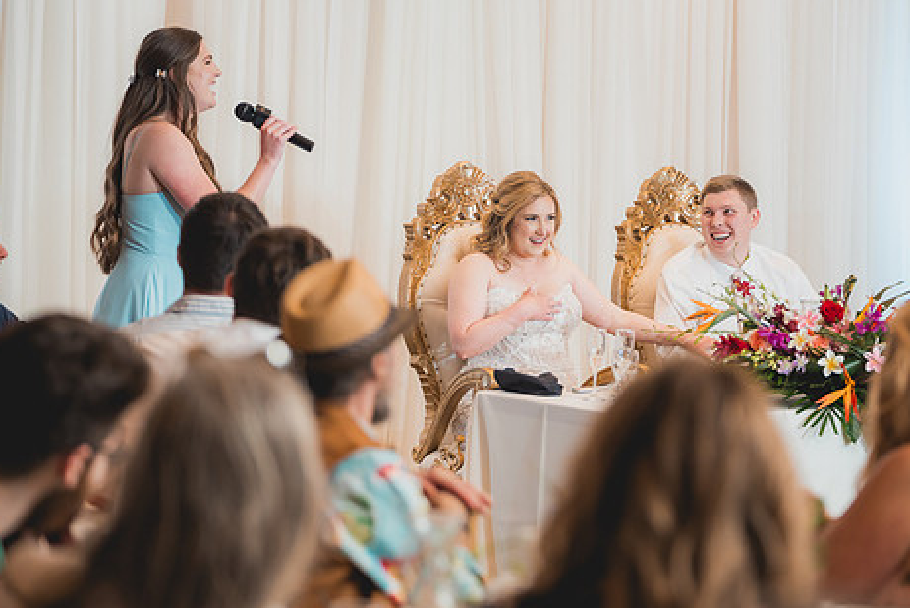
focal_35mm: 134
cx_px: 509
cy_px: 267
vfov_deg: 10.2
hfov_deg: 15.3
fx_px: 3388
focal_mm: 107
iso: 1000
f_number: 2.8
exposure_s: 1/250
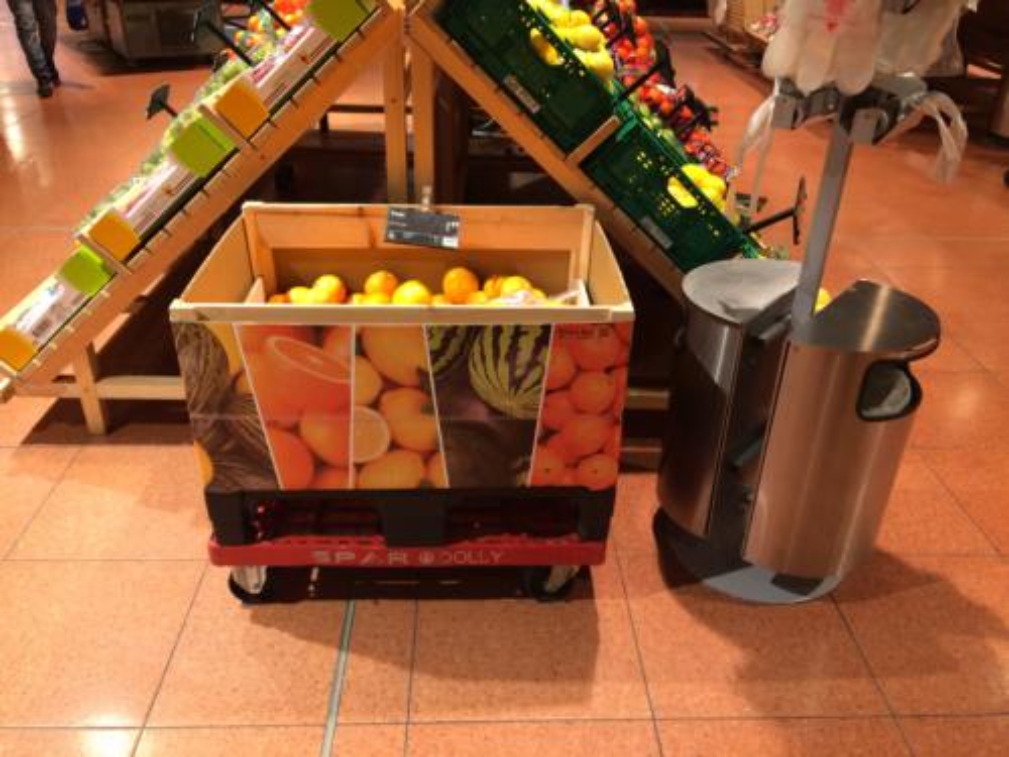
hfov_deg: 61.7
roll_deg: -0.3
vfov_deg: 48.2
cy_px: 378
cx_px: 504
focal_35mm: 29
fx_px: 845
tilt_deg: -29.4
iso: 64
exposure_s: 1/33
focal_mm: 4.15
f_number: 2.2
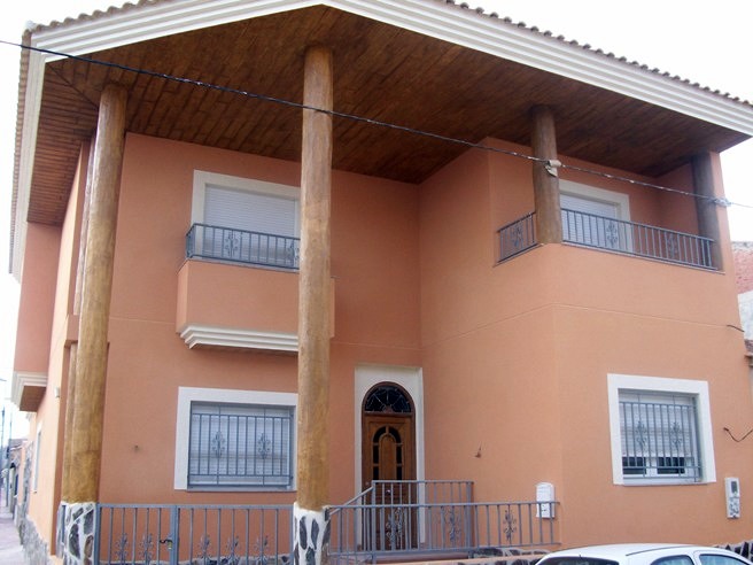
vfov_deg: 41.8
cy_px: 282
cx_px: 376
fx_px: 740
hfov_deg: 54.0
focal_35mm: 34
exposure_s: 1/145
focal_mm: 5.7
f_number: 2.8
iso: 64
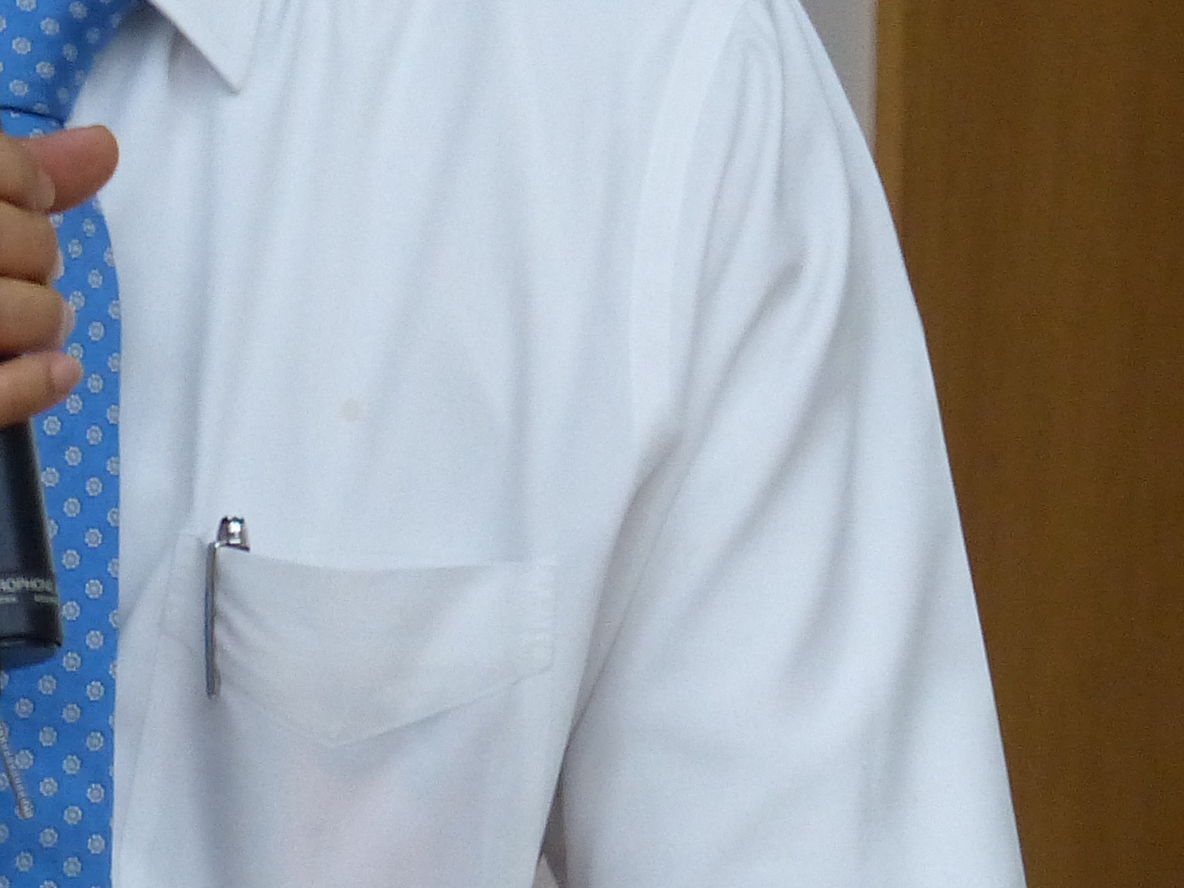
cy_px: -79
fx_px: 45385
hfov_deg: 1.5
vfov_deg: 1.1
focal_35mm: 1327
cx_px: 186
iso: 400
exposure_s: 1/80
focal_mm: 82.8
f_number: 2.8
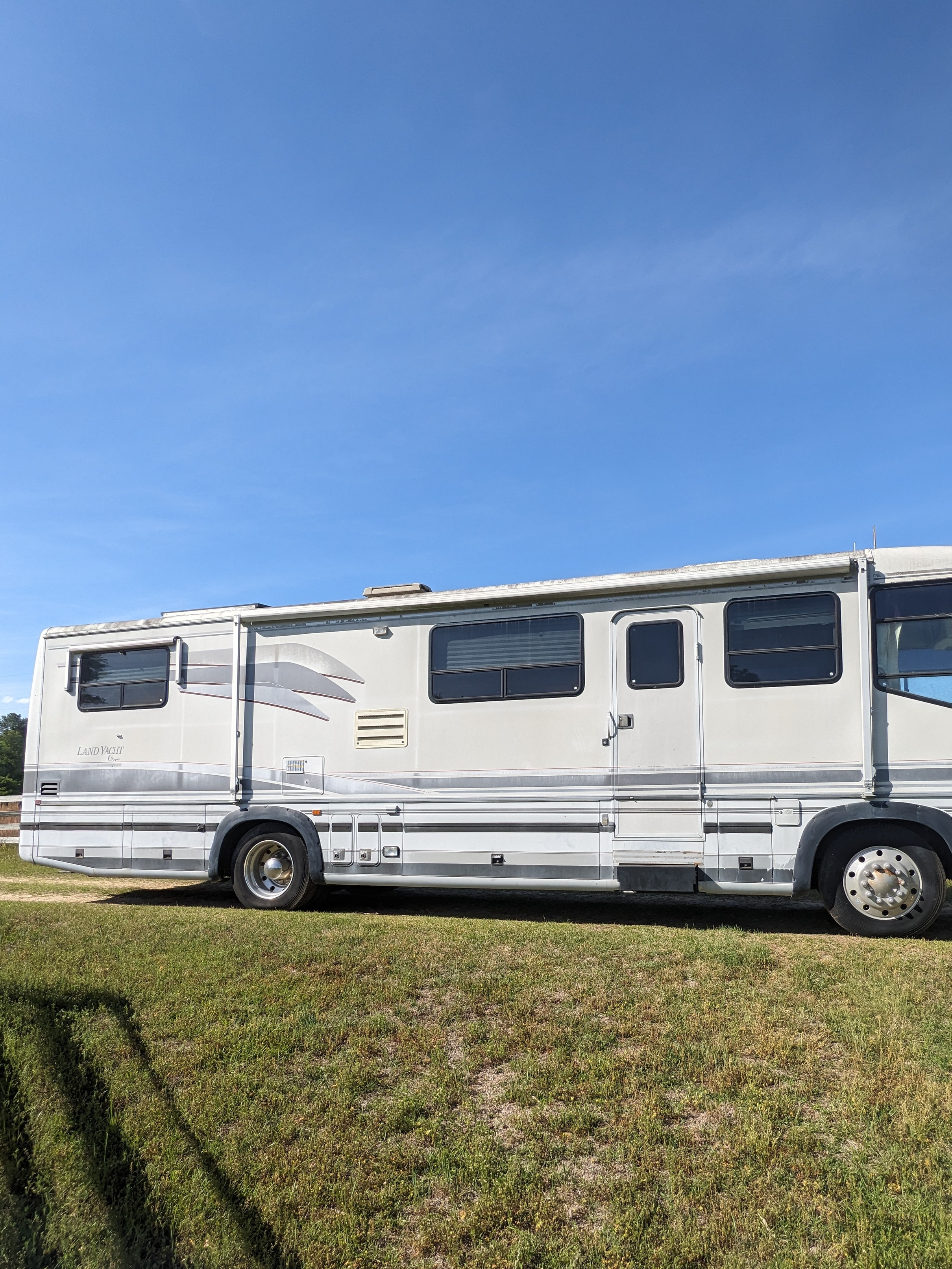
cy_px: 735
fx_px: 733
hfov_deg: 65.6
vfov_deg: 81.1
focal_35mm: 20
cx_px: 550
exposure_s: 1/961
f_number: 2.2
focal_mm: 2.22
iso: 36
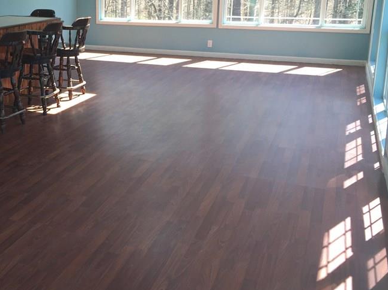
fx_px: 515
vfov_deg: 31.2
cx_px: 85
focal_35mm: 46
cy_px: 96
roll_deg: +1.0
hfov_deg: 39.8
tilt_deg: -12.9
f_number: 2.2
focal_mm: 4.15
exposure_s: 1/120
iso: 32
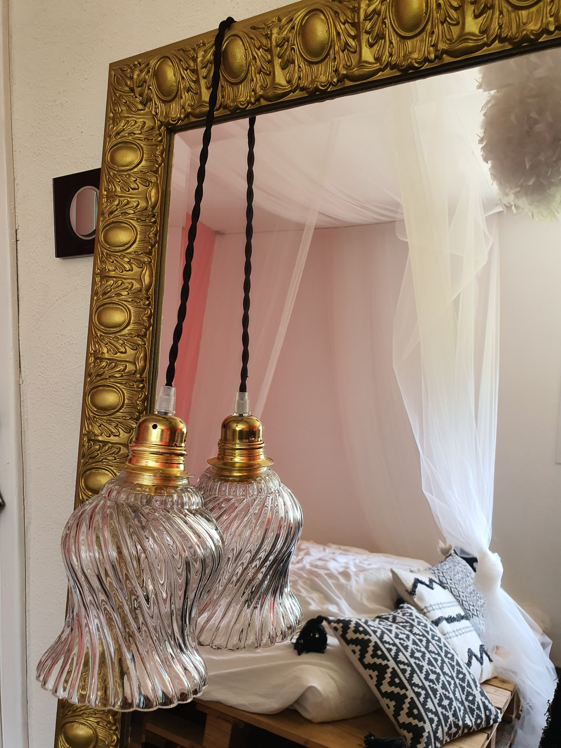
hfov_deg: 53.1
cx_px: 280
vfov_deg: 67.3
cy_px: 374
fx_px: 562
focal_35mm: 26
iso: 125
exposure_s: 1/100
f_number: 2.4
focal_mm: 4.3
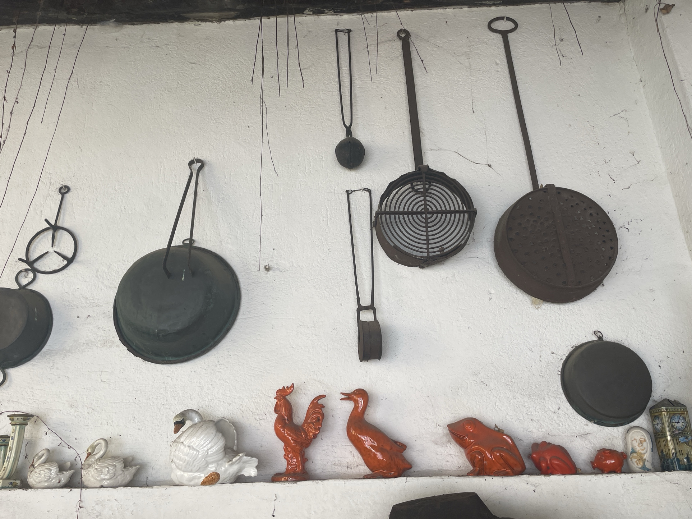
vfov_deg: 51.3
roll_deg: +2.6
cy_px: 258
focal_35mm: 27
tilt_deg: +23.2
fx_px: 540
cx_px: 354
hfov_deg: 65.3
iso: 32
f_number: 1.6
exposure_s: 1/176
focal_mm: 4.2
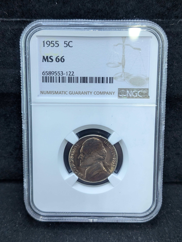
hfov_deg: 29.7
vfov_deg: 38.9
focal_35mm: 49
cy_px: 121
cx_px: 91
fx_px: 343
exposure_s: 1/60
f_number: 1.68
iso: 304
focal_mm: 6.9
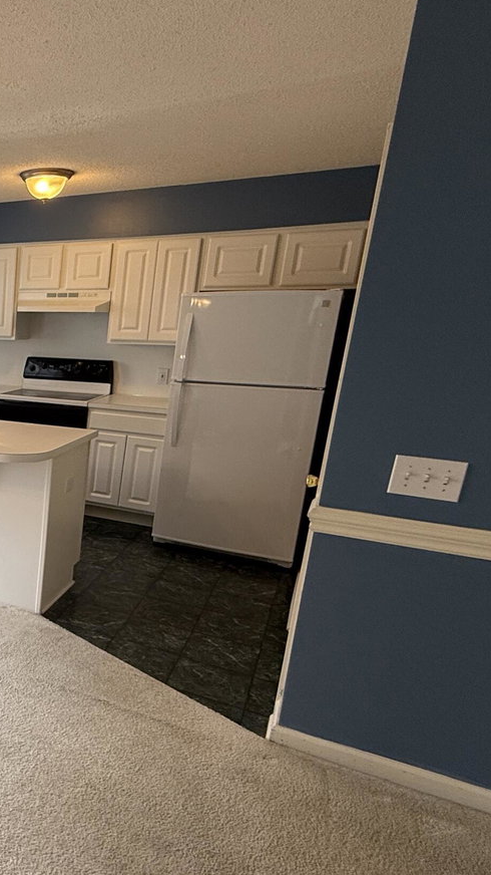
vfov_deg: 67.7
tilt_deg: -15.5
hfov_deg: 32.9
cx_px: -117
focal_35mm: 28
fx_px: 649
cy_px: 491
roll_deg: -0.2
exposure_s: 1/120
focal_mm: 2.22
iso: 100
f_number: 2.2
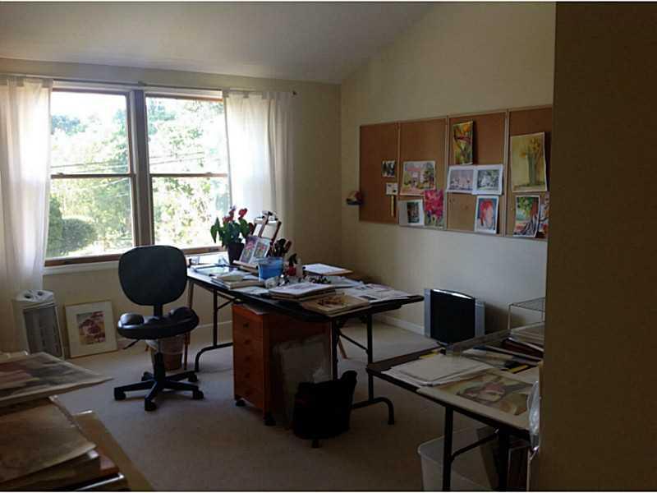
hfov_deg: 52.6
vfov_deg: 40.7
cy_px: 246
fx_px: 664
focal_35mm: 35
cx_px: 328
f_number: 2.4
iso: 64
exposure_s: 1/60
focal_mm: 4.28
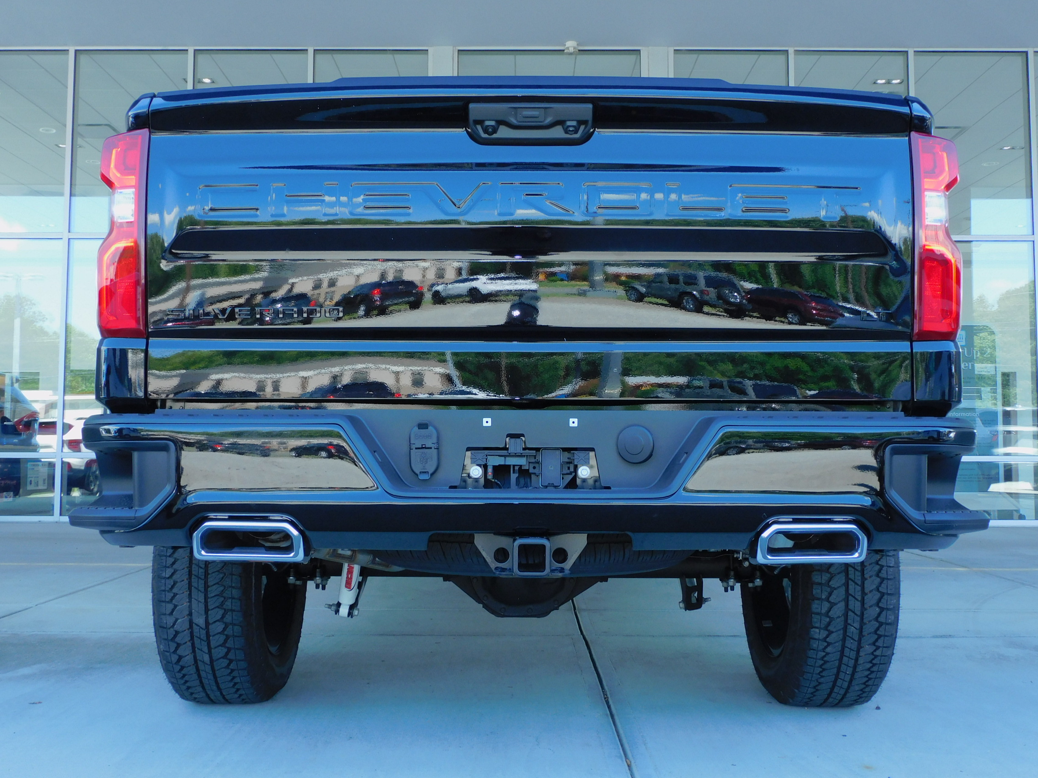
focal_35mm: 35
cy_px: 389
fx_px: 1050
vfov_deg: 40.7
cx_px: 519
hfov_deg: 52.6
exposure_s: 1/100
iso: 125
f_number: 3.8
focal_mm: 6.3
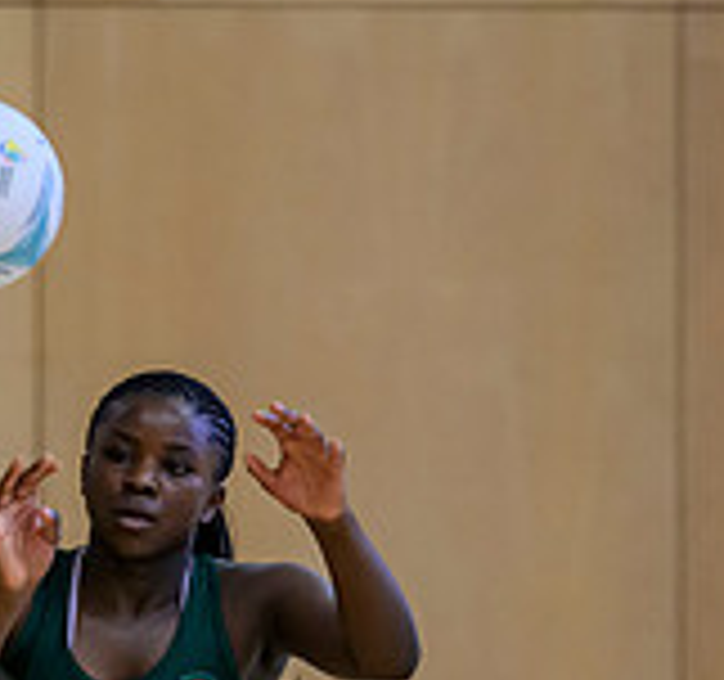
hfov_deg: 2.3
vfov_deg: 2.2
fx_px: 17755
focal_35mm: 774
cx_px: 194
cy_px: 920
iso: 4000
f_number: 3.2
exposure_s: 1/1000
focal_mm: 200
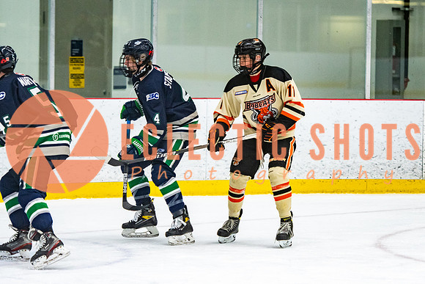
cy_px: 122
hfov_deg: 9.5
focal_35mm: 217
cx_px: 252
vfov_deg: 6.3
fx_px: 2566
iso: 2000
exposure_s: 1/640
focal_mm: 122
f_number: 2.8
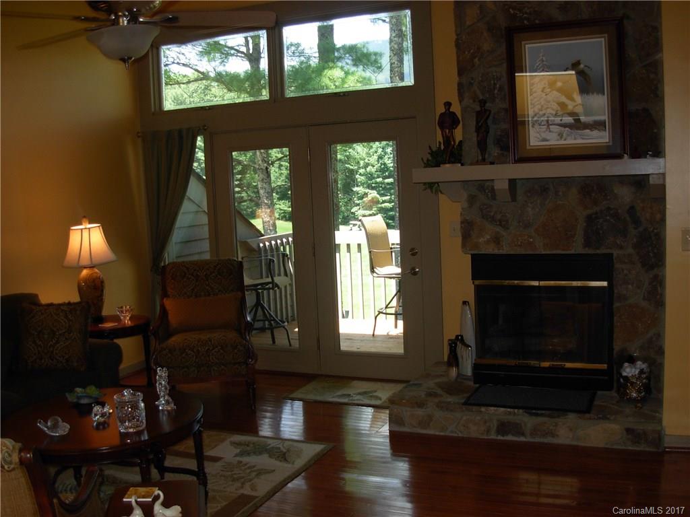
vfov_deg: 37.7
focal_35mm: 38
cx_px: 345
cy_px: 258
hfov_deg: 49.0
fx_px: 757
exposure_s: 1/80.6
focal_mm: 6.3
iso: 79
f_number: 2.9
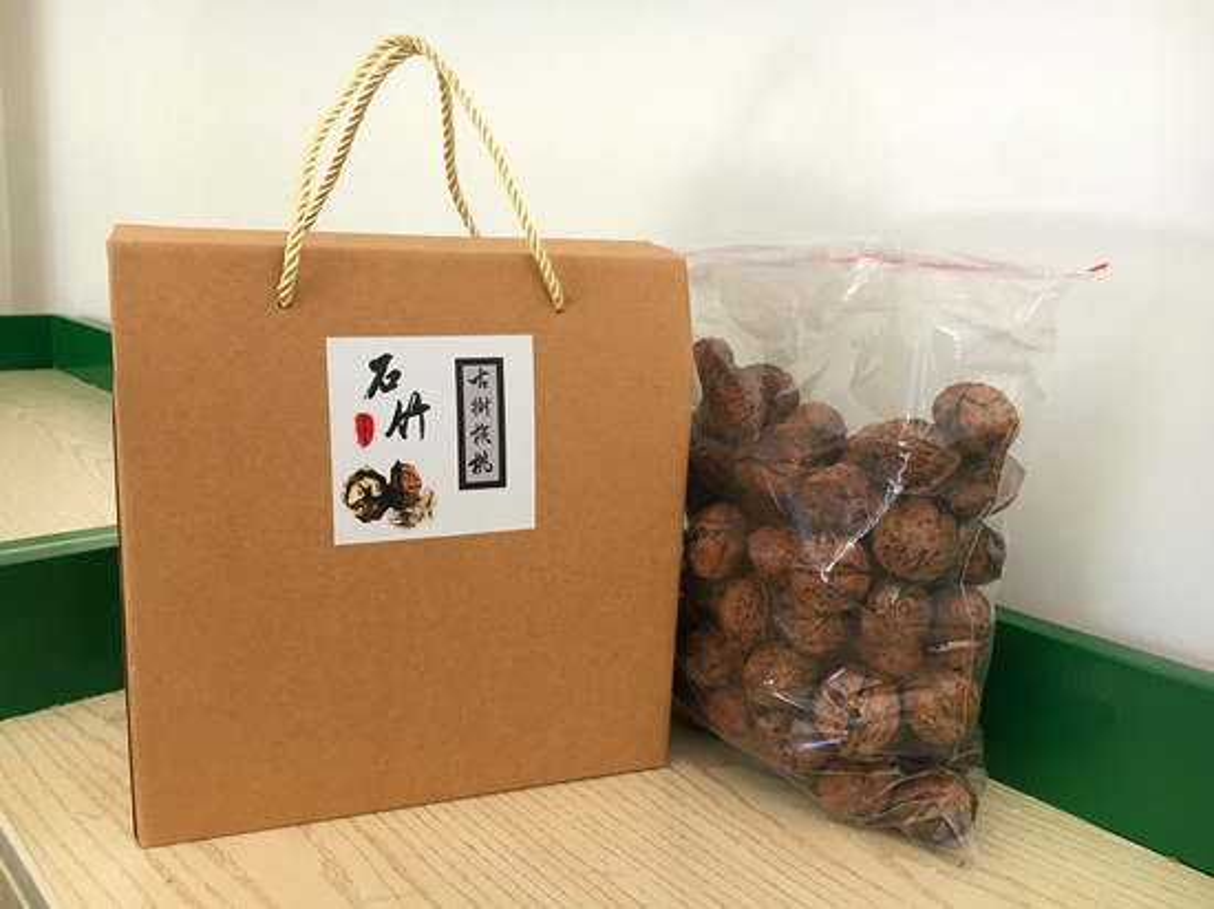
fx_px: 1017
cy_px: 454
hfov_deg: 61.7
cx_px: 607
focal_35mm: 29
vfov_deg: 48.2
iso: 100
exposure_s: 1/33
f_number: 2.2
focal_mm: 4.15
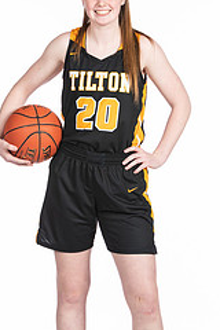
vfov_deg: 10.4
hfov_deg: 7.0
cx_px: 106
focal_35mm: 197
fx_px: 1806
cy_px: 164
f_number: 5
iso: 100
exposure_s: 1/100
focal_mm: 70
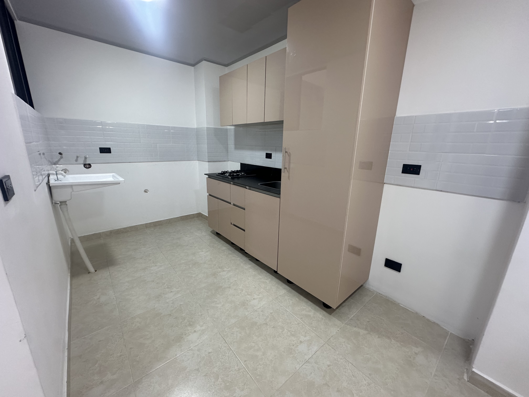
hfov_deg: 102.1
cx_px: 264
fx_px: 214
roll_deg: -3.2
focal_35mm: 14
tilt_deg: -13.1
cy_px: 198
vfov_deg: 85.7
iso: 200
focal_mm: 2.22
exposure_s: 1/120
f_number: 2.2
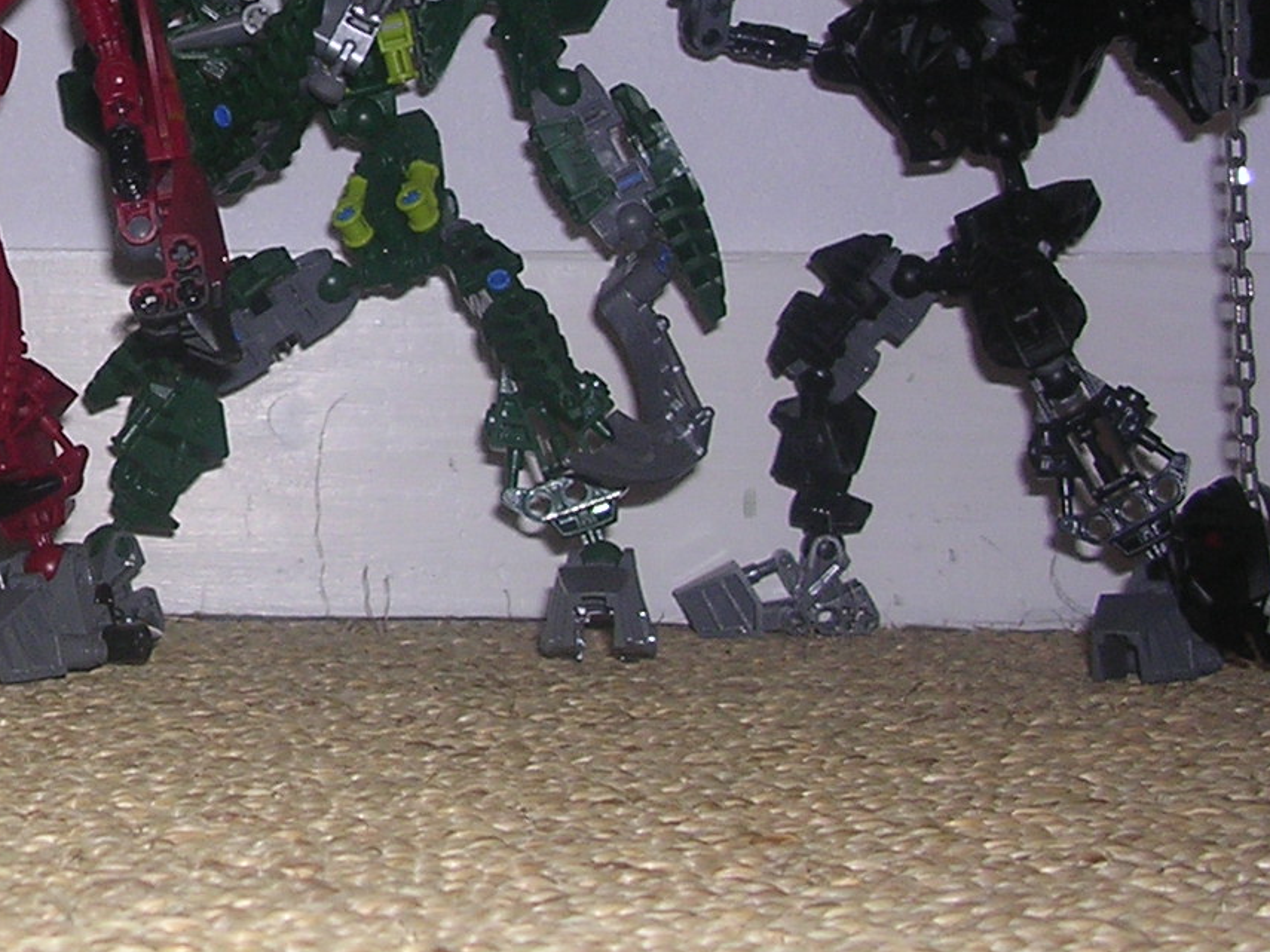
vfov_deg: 16.1
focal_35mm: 91
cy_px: 147
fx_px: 3338
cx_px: -143
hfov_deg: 20.5
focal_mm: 5.8
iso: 100
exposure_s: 1/60.1
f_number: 2.8
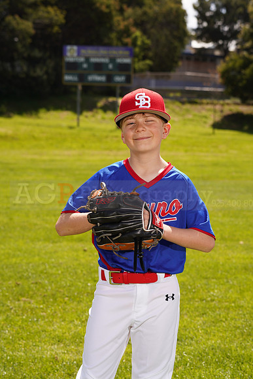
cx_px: 126
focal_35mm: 100
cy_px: 190
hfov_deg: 13.7
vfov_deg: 20.4
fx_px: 1053
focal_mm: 100
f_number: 9
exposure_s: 1/160
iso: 100
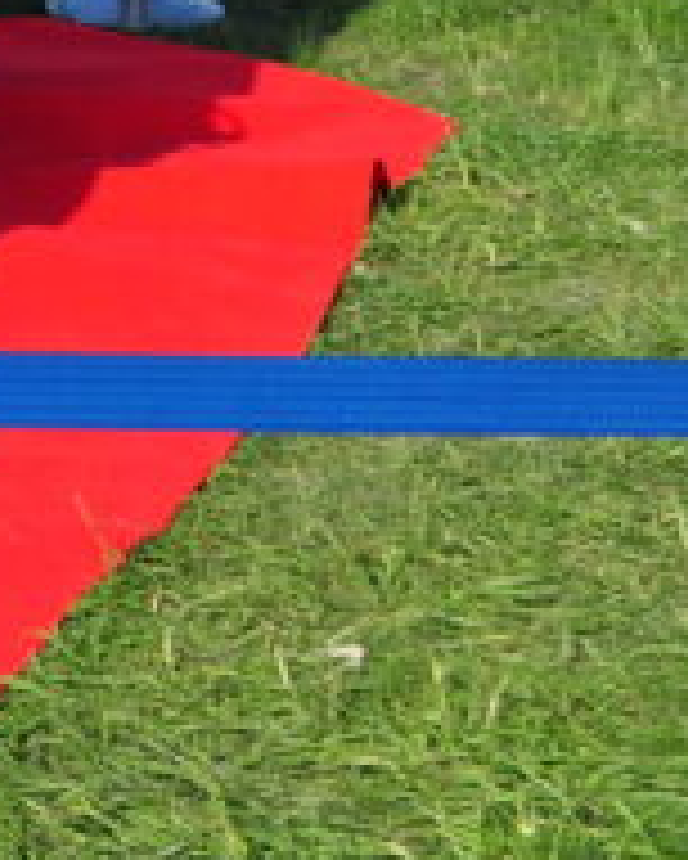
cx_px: -1502
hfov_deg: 6.9
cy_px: -297
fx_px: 4985
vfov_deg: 9.6
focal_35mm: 196
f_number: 7.1
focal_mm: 26
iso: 200
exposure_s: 1/500
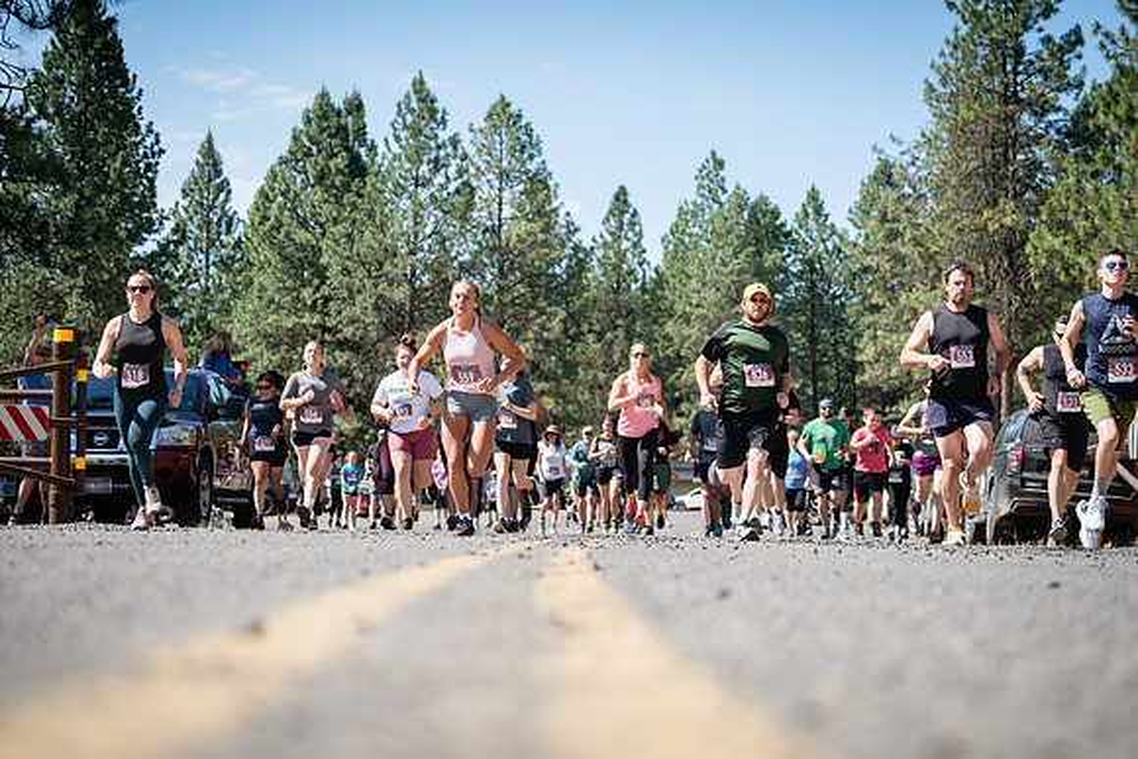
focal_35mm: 74
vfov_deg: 18.4
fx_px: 2340
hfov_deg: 27.3
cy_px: 380
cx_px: 569
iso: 100
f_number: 4
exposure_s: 1/500
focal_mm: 74
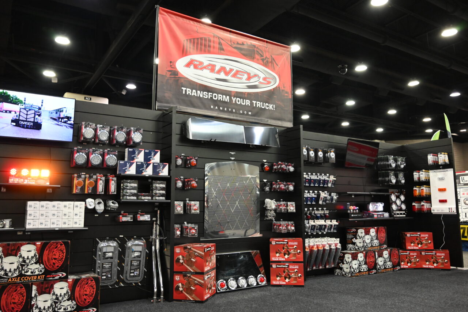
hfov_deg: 62.8
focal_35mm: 30
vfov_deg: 44.3
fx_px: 384
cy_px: 156
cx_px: 234
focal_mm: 29.5
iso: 3200
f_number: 4
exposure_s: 1/125
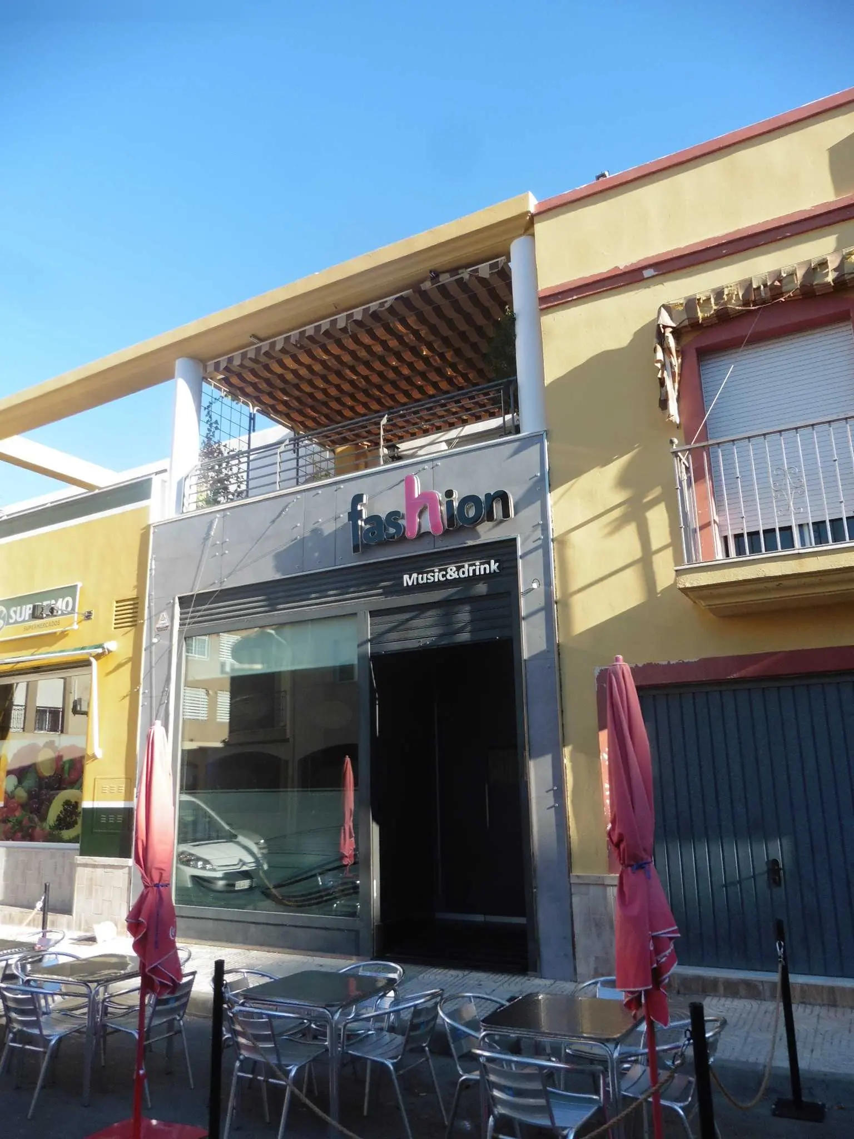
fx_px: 789
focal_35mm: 24
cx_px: 427
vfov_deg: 71.6
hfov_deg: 56.8
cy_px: 570
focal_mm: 4.3
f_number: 3.3
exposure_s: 1/400
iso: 100
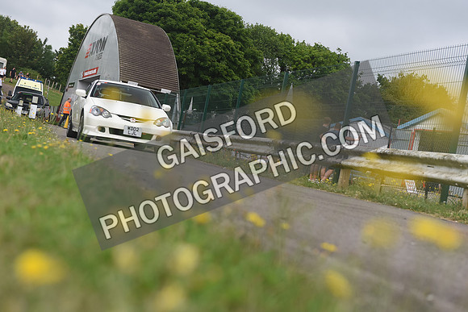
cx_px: 234
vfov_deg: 21.9
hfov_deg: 32.4
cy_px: 156
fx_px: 806
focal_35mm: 62
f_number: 5.6
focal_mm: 62
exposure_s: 1/1000
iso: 800
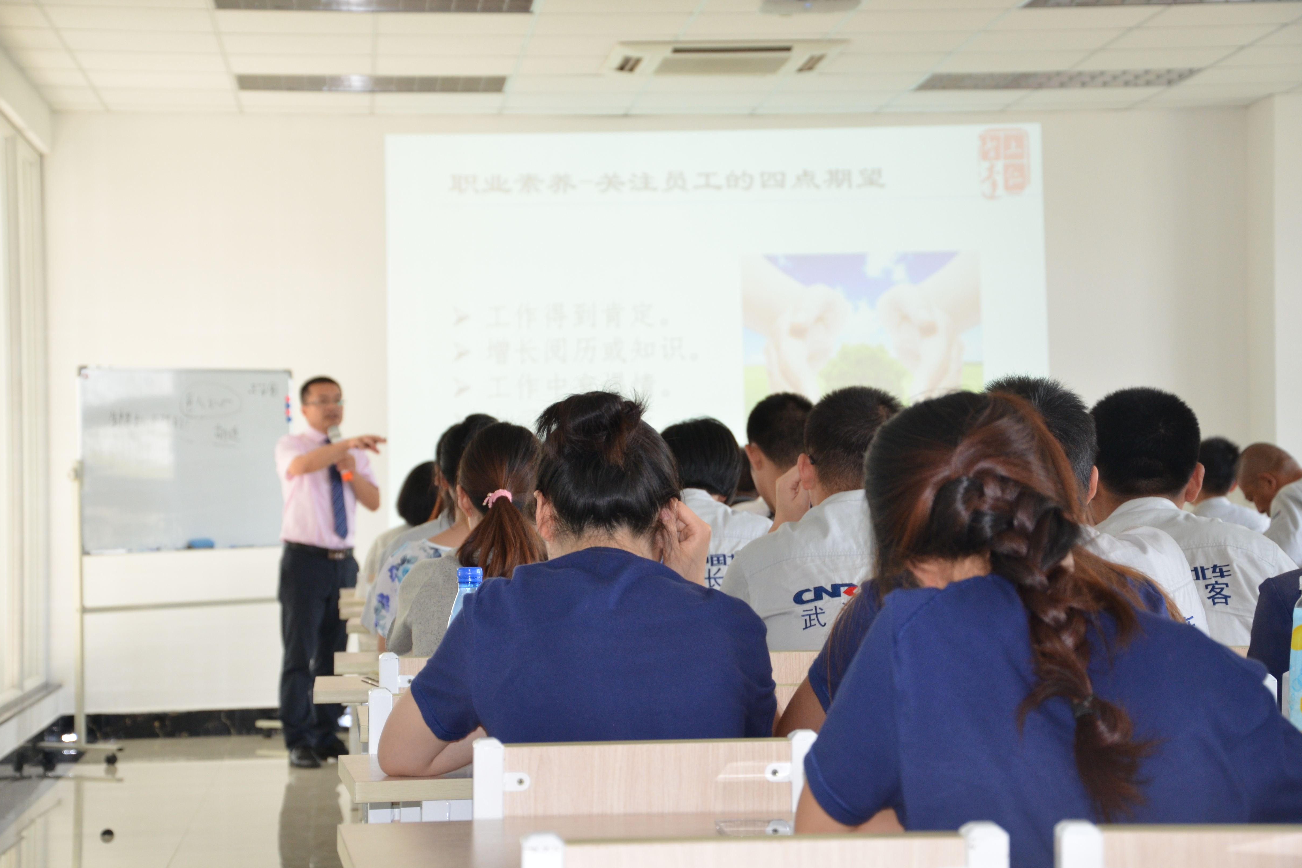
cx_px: 656
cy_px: 432
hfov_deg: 21.7
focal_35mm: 94
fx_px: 3399
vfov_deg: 14.6
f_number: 5.3
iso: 720
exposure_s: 1/60
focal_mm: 62
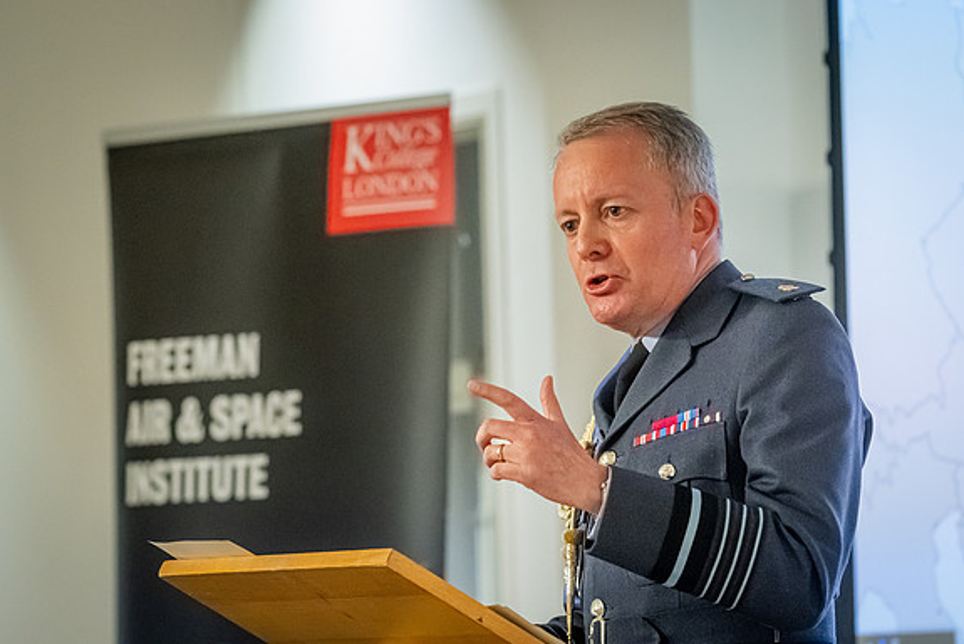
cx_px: 483
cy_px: 323
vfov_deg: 6.3
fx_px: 5867
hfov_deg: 9.4
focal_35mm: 219
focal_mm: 145
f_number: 5
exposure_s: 1/140
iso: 5000
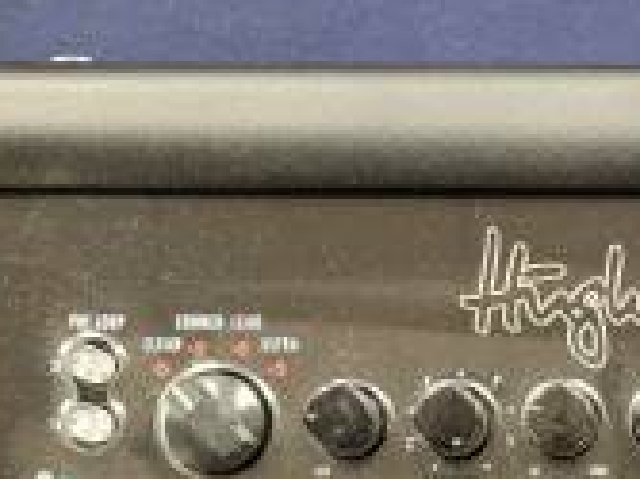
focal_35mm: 81
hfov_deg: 22.7
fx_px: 1496
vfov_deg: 17.4
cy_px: 563
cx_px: 705
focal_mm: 5.4
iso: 640
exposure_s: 1/40
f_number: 1.8
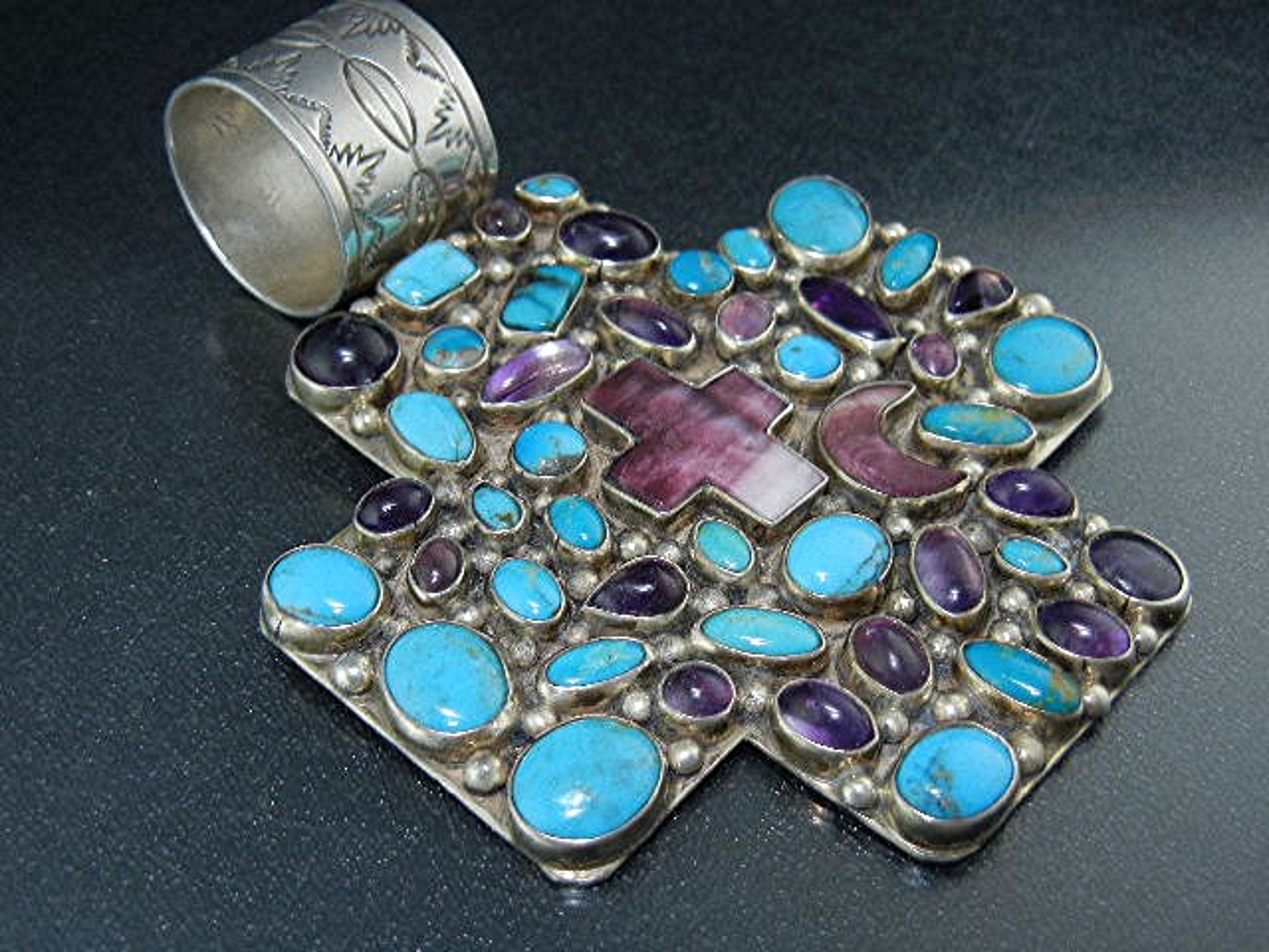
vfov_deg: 28.0
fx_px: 1906
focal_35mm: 52
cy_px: 476
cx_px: 634
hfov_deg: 36.8
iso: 240
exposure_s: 1/30
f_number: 3.9
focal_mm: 9.3
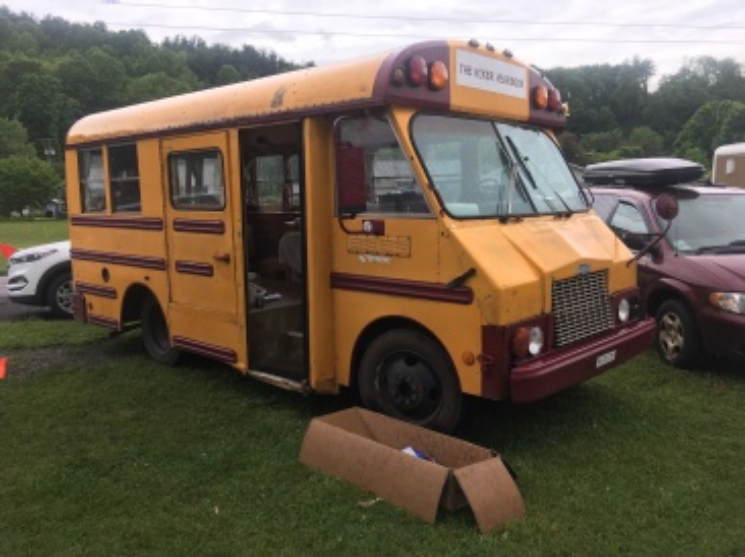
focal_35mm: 29
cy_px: 278
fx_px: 624
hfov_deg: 61.7
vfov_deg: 48.2
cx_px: 372
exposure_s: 1/396
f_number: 2.2
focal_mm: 4.15
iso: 25
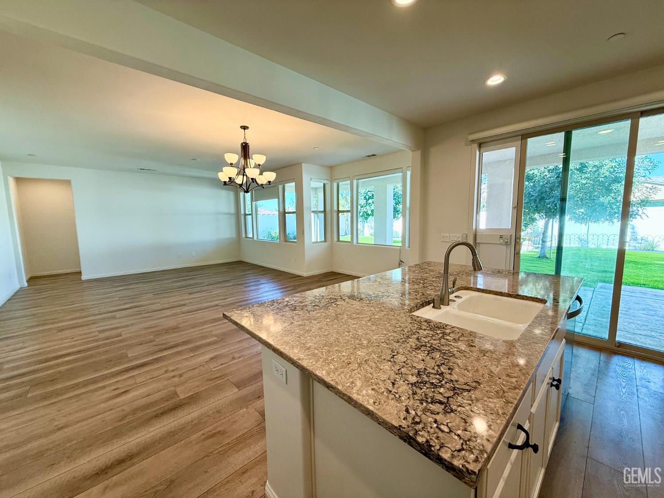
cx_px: 332
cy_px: 249
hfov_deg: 102.1
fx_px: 269
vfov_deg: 85.7
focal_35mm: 14
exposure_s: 1/120
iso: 80
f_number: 2.2
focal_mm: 2.22
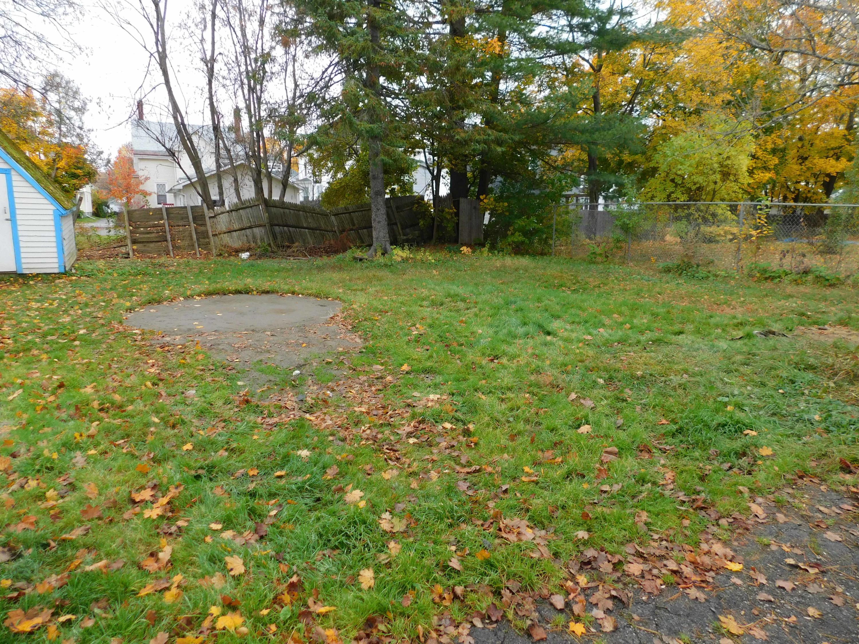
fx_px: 571
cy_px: 322
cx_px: 430
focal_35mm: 23
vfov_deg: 58.9
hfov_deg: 73.9
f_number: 3
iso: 125
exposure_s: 1/200
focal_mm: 4
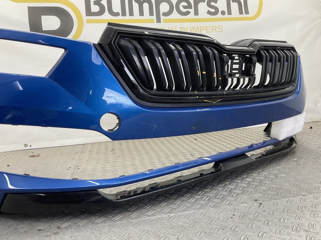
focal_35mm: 29
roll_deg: +1.5
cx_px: 160
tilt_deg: -7.6
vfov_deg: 48.2
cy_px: 120
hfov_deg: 61.7
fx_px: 269
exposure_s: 1/120
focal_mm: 3
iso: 40
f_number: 1.8
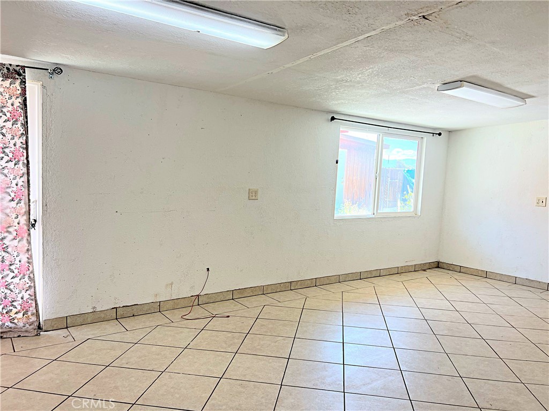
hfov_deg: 67.3
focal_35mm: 26
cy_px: 206
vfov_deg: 53.1
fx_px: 412
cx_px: 274
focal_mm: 5.7
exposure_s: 1/169
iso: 50
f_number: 1.5
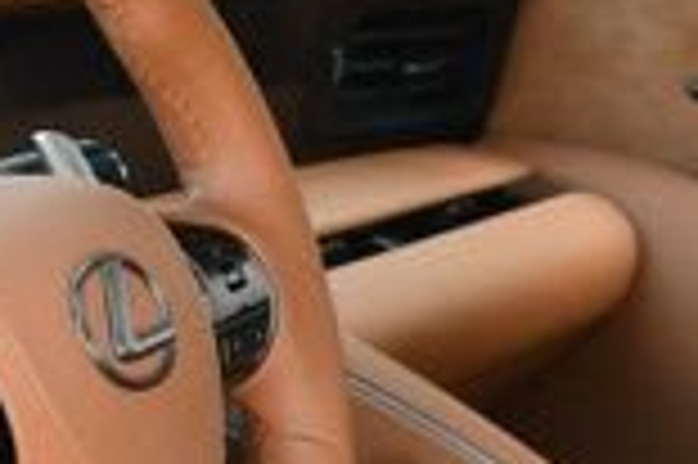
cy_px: 869
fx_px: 4610
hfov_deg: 8.6
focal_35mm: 238
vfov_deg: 5.7
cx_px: 518
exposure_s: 1/250
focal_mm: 18
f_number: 3.5
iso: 400
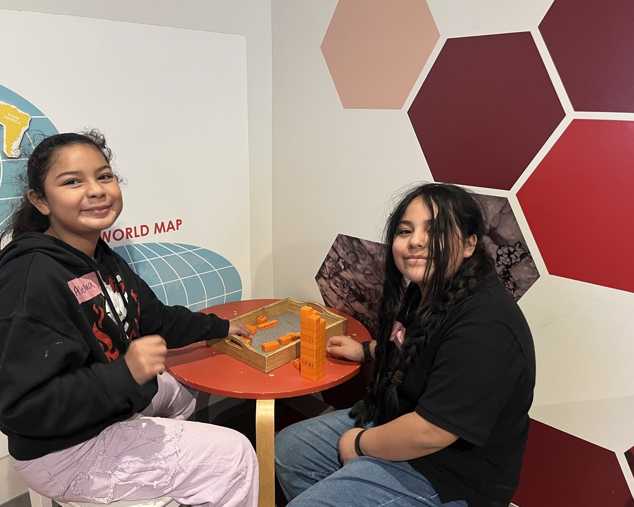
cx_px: 288
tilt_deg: -17.0
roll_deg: +0.0
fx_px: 525
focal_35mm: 28
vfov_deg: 51.5
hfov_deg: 62.1
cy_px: 260
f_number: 1.6
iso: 500
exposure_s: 1/40
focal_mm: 5.1
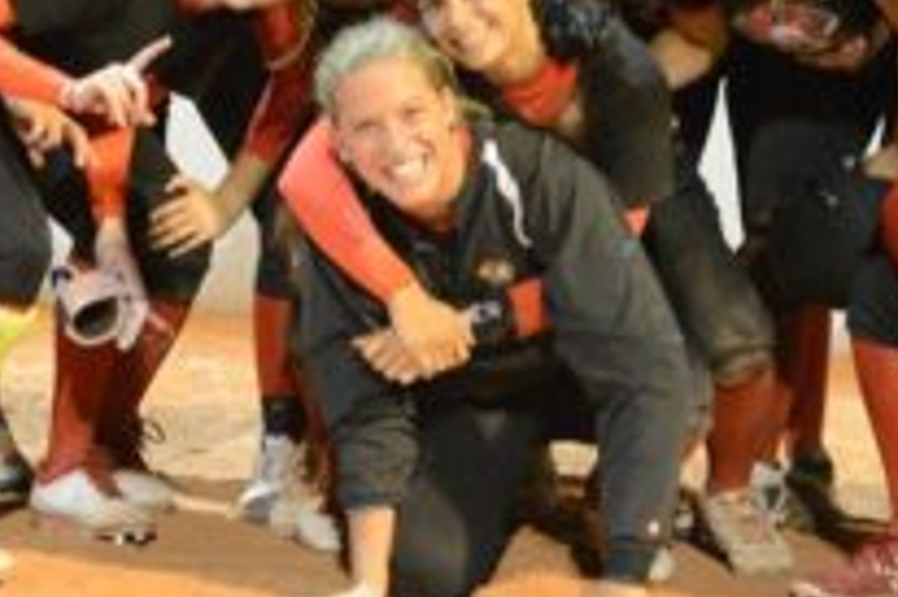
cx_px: 527
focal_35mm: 120
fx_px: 2991
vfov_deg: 11.3
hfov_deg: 17.1
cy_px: -46
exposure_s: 1/125
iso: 8000
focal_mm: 38
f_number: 4
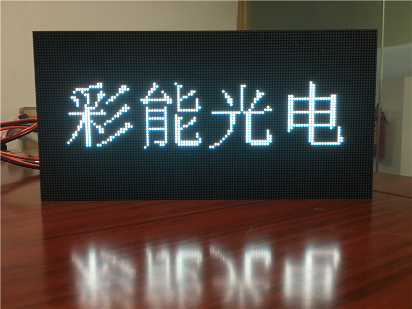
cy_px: 154
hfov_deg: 61.7
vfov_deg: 48.2
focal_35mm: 29
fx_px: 345
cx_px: 206
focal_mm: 4.15
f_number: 2.2
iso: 80
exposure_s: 1/17
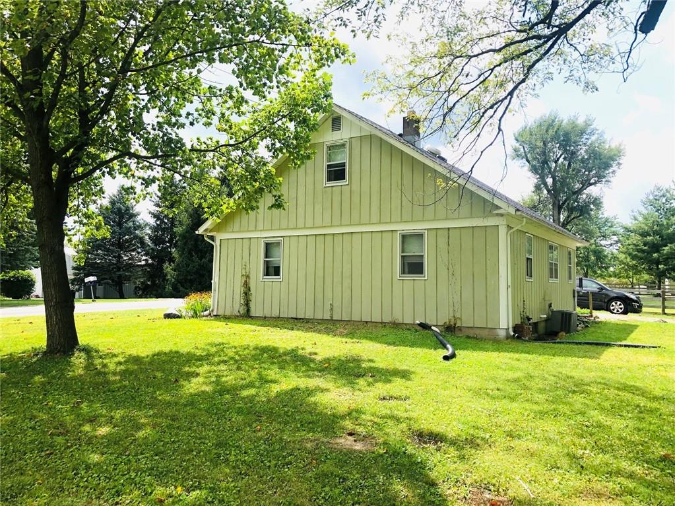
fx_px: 546
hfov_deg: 63.4
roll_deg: -0.9
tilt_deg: +3.8
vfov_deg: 49.7
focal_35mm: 28
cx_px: 338
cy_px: 253
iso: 20
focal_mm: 3.99
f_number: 1.8
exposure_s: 1/1033
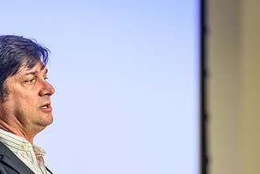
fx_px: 2825
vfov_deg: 3.5
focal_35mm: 391
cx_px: 53
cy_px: 154
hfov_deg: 5.3
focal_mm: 135
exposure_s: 1/200
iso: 110
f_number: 1.8
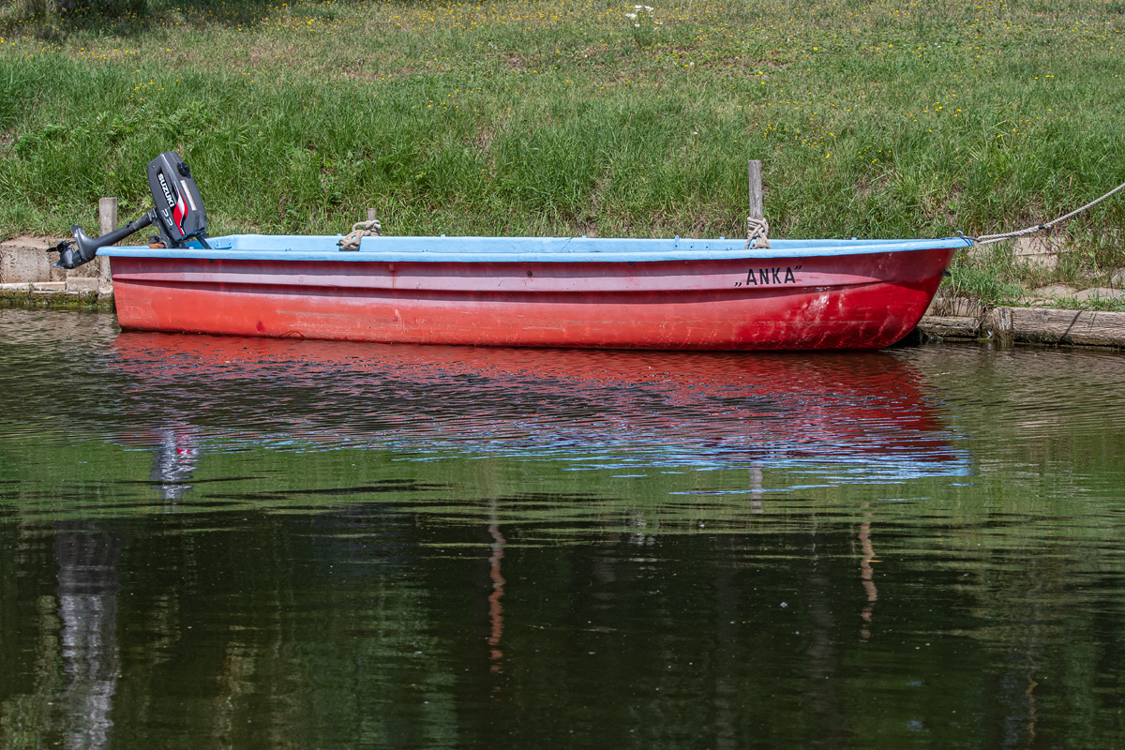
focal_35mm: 225
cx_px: 562
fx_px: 7031
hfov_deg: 9.1
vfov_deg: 6.1
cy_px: 375
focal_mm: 150
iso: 400
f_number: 7.1
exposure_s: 1/1000
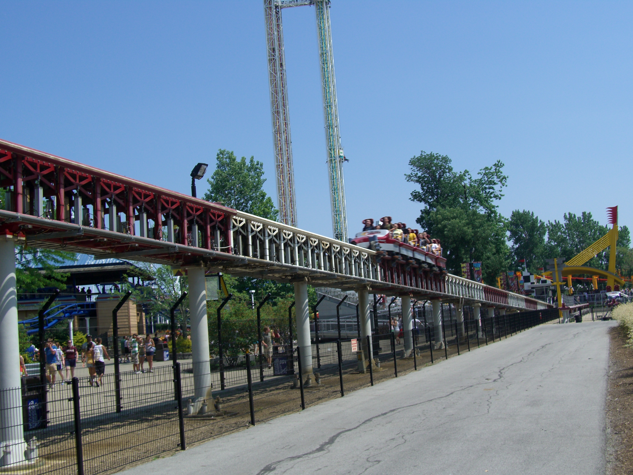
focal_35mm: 46
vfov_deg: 31.5
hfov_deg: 41.2
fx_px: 841
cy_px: 238
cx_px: 316
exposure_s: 1/320
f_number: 6.2
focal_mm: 9.6
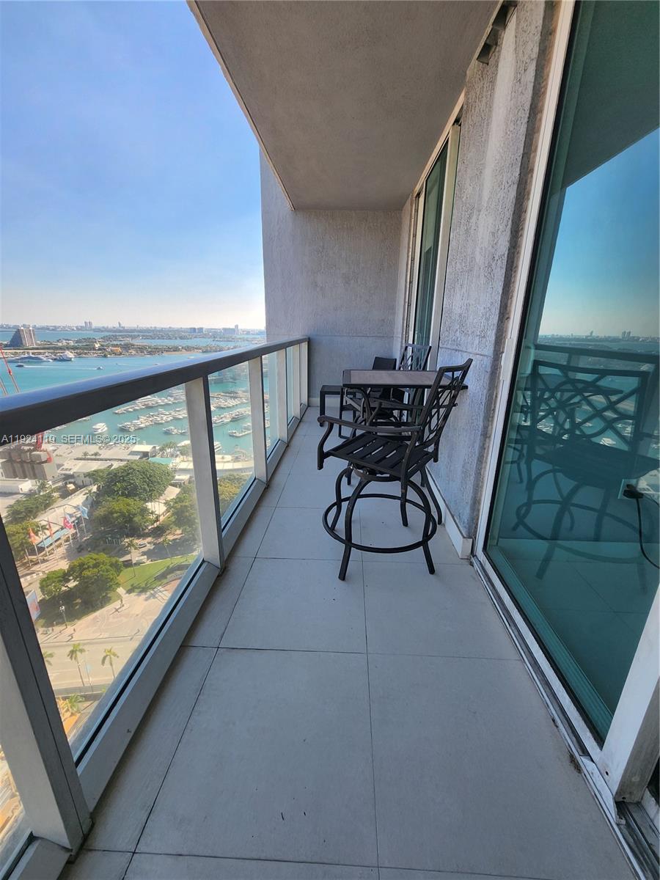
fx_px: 330
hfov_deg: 89.9
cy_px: 440
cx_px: 330
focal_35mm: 13
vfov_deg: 106.2
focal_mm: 2.2
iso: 50
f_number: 2.2
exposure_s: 1/868
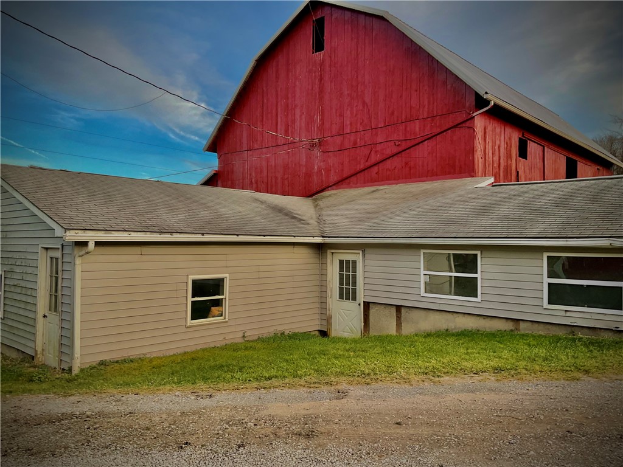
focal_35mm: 29
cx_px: 312
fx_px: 522
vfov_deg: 48.2
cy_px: 234
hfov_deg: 61.7
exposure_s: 1/166
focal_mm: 3
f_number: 1.8
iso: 16
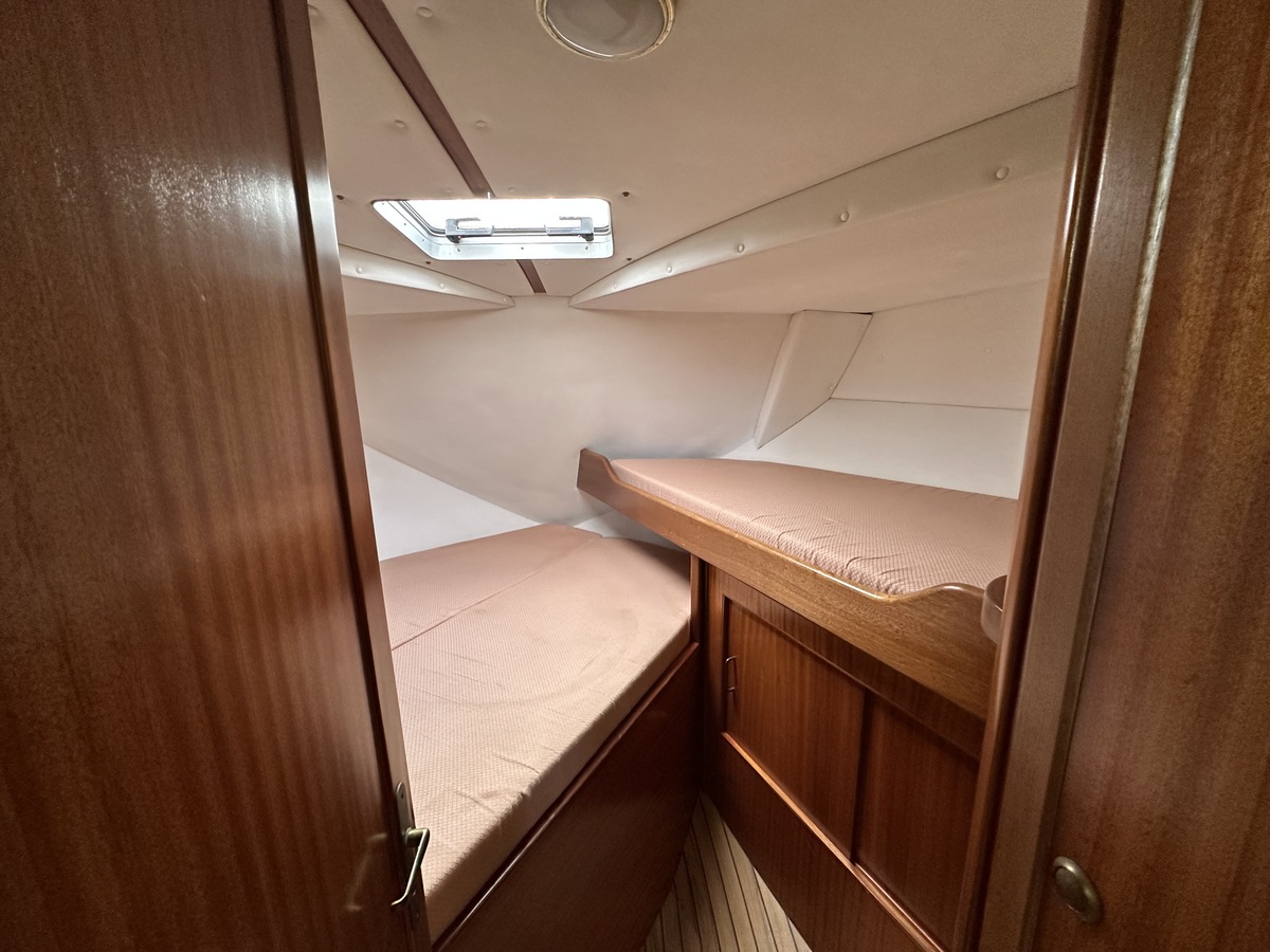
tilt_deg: -11.4
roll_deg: +0.2
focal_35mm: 14
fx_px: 514
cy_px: 476
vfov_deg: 85.7
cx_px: 635
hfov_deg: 102.1
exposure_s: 1/86
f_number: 2.2
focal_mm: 2.22
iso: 320
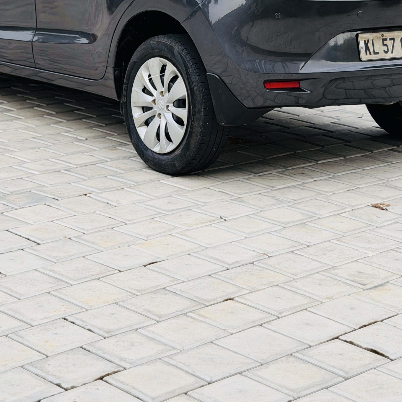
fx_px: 1274
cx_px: 178
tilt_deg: -5.6
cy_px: -2
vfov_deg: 17.5
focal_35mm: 97
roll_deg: +0.0
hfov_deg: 17.9
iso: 64
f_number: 1.78
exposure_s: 1/636
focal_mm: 6.76
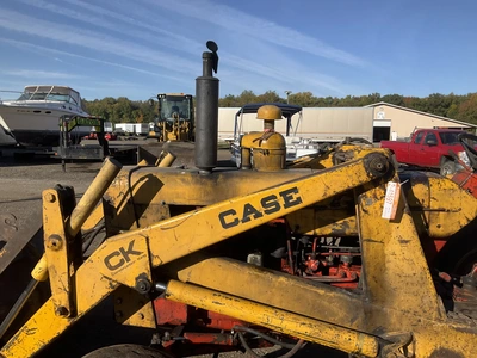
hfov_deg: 61.7
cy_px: 179
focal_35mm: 29
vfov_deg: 48.2
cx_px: 238
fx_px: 400
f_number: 1.8
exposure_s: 1/1984
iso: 25
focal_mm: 3
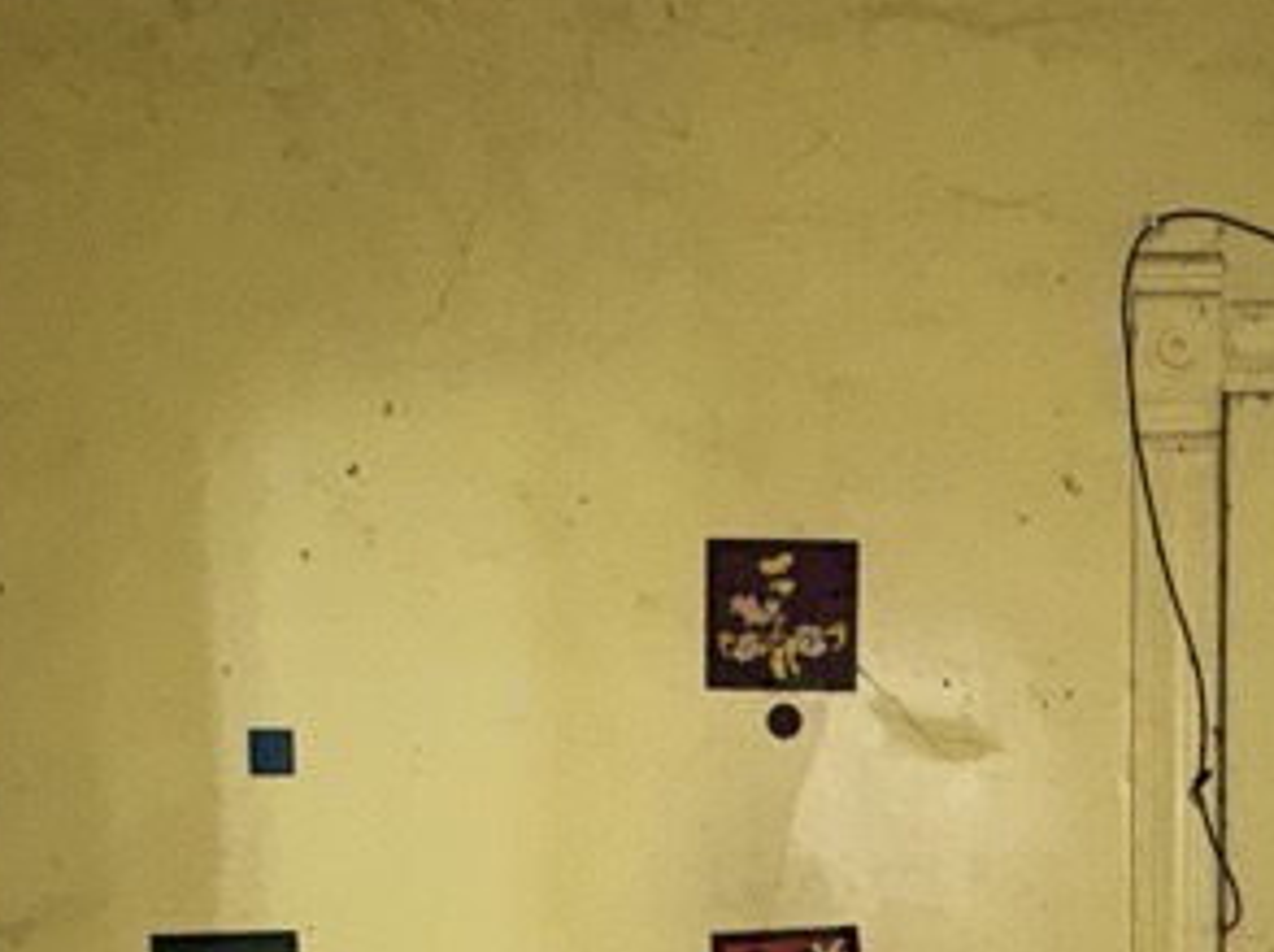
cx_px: 909
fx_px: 1801
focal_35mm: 49
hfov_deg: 38.2
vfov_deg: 27.6
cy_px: 991
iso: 250
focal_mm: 2.22
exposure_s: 1/60
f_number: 2.2
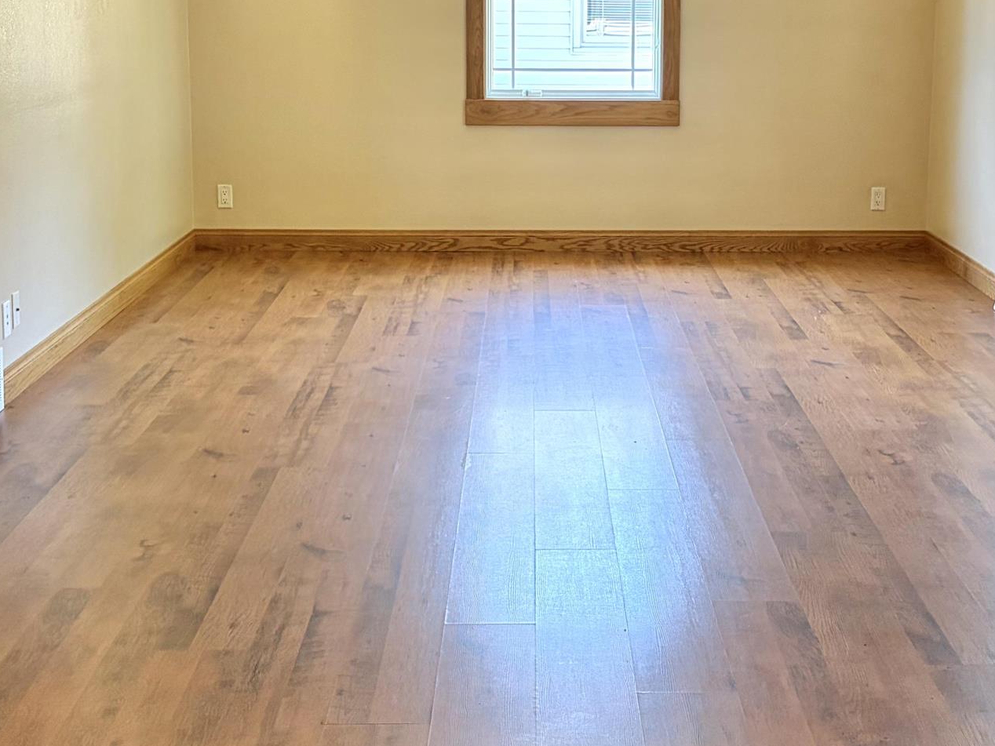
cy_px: 236
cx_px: 585
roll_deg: +0.6
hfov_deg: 30.7
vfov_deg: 23.2
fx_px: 1811
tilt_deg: -7.5
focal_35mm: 63
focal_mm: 5.96
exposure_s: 1/120
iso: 160
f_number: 1.6
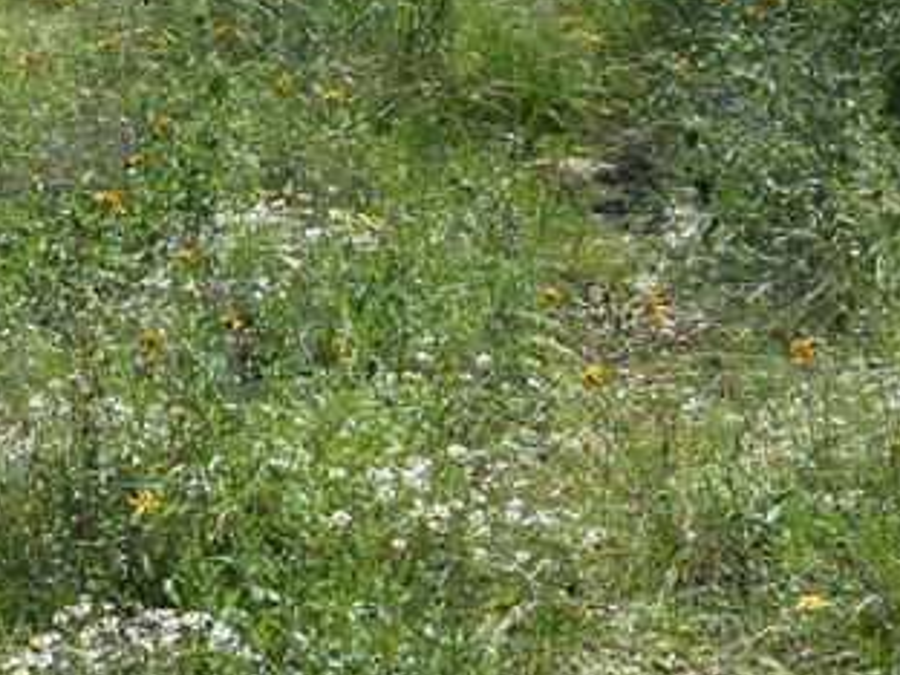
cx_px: 306
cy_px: -317
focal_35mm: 161
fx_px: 4186
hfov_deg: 12.3
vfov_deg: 9.0
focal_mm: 8.7
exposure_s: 1/640
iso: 100
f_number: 4
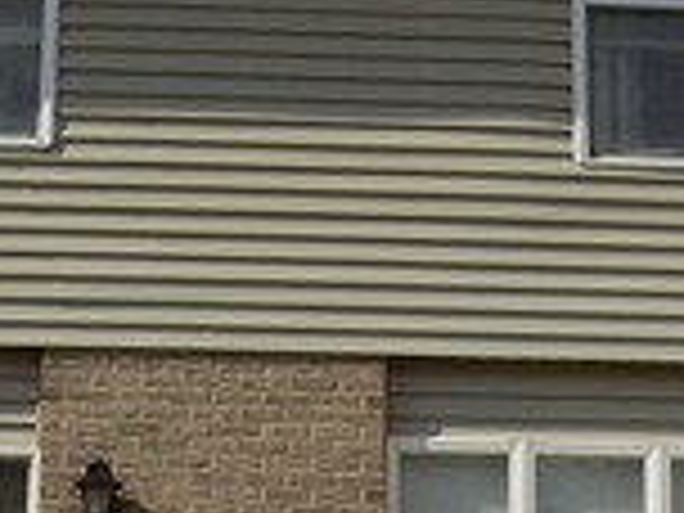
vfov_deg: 15.2
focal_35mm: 97
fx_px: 1917
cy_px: 338
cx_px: 234
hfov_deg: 20.2
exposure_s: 1/160
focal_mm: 4
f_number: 9.9
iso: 80
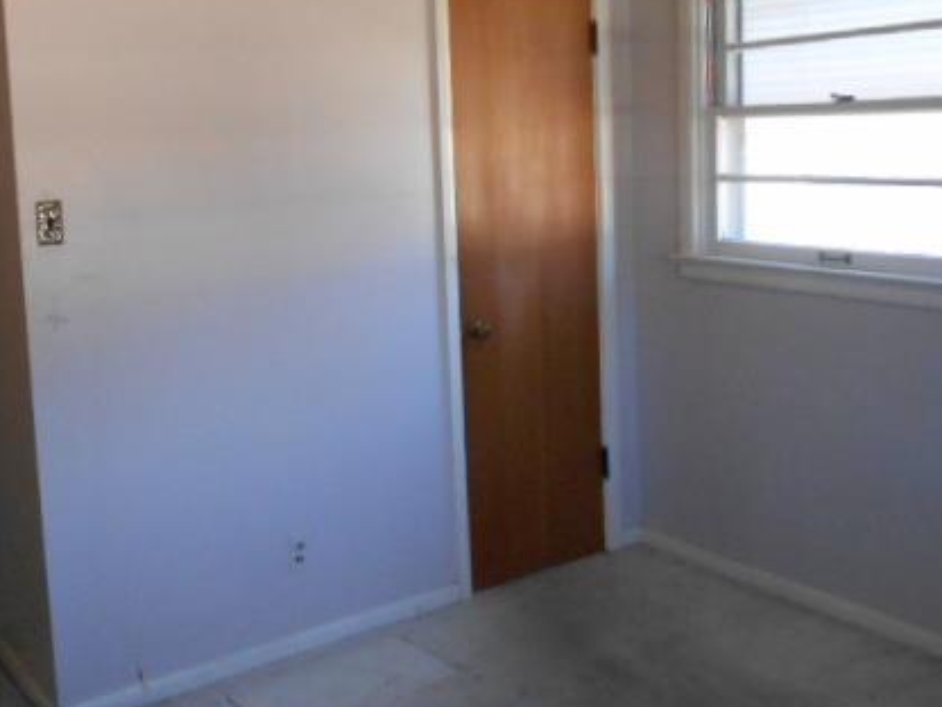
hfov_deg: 45.4
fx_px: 1089
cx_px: 251
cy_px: 224
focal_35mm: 40
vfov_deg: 35.5
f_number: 3.2
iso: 720
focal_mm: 4.6
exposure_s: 1/250
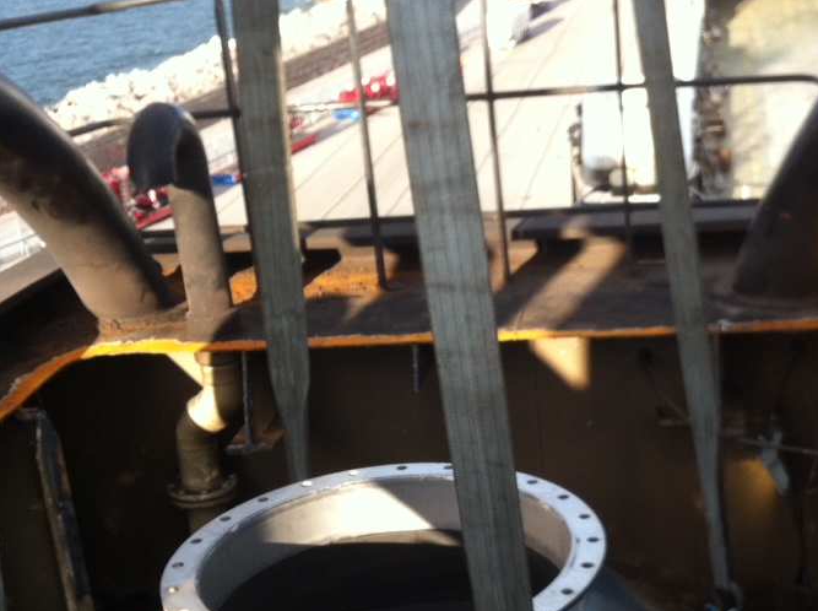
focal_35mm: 68
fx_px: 1604
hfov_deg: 28.5
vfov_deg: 21.4
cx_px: 498
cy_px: 434
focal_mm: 3.85
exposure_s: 1/215
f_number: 2.8
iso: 80
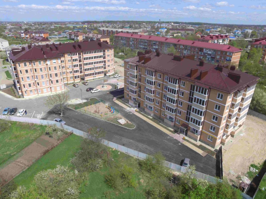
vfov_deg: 66.0
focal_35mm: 20
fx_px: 154
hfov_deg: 81.7
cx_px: 133
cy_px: 100
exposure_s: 1/1473
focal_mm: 3.61
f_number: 2.8
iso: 100
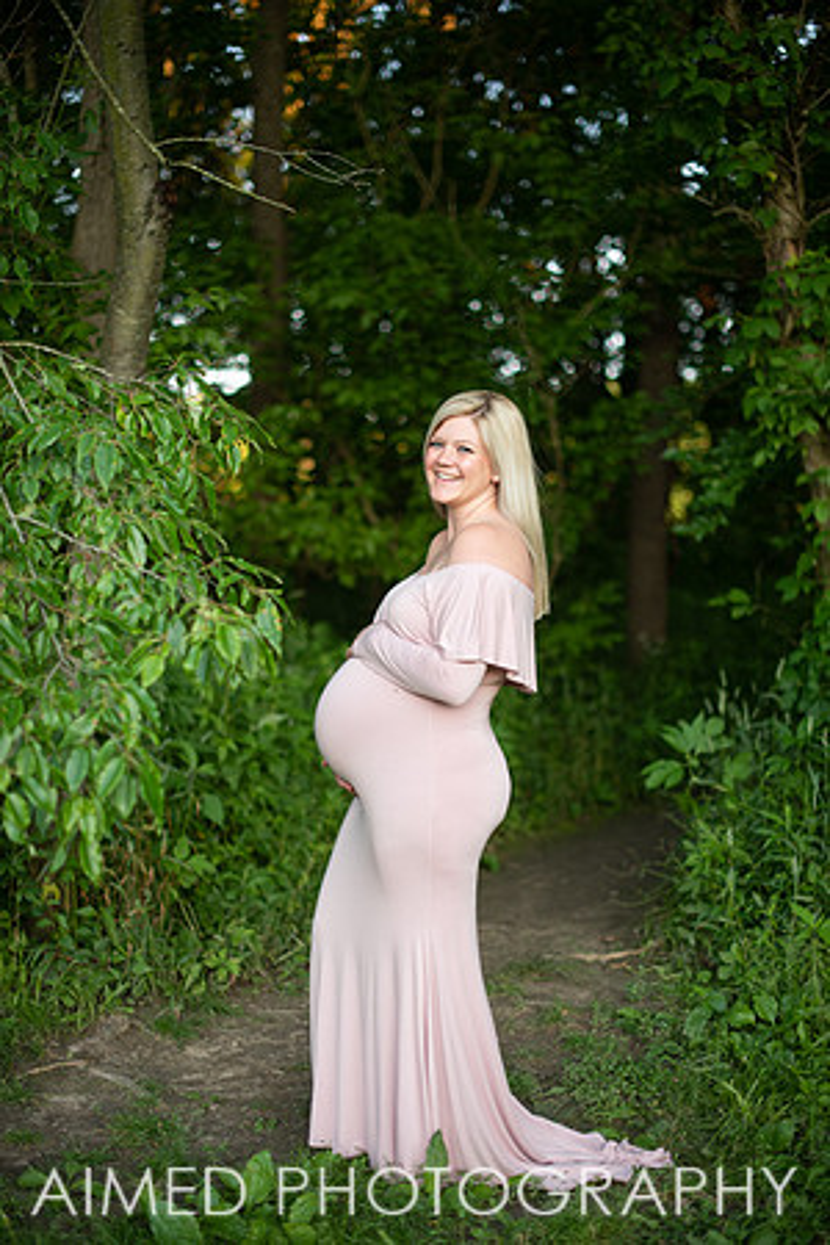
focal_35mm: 50
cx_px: 415
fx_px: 1729
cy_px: 622
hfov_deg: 27.0
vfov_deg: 39.6
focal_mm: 50
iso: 125
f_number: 1.8
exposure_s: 1/320
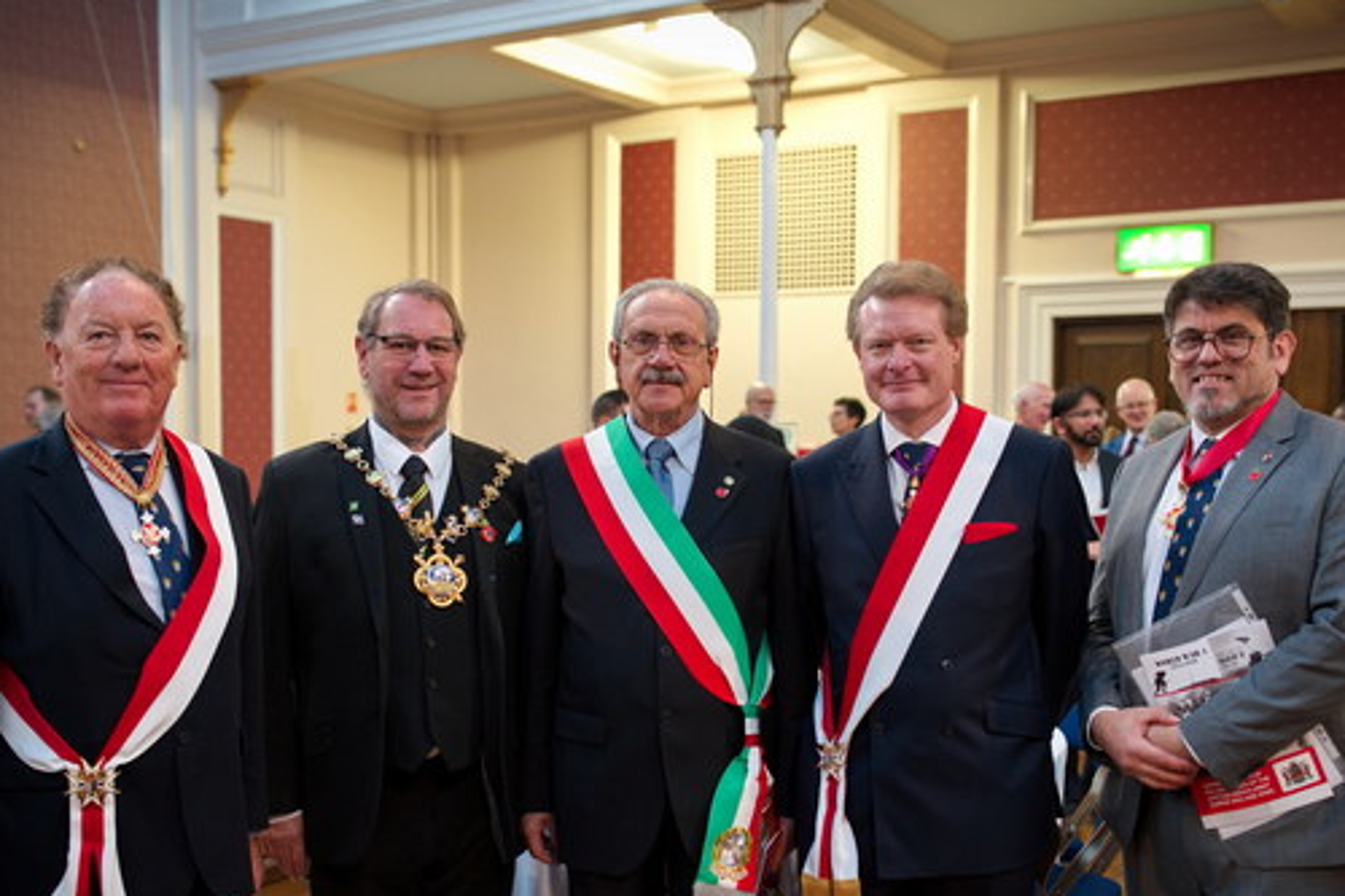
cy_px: 519
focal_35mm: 42
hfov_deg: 46.4
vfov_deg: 31.8
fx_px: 1569
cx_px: 670
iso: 640
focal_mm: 35
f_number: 2.5
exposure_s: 1/40
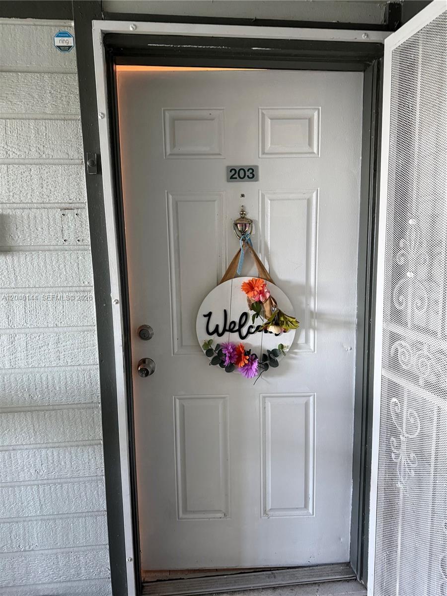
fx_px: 413
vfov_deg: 71.6
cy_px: 298
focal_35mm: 24
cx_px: 224
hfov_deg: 56.8
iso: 320
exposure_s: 1/60
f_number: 1.78
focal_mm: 6.76
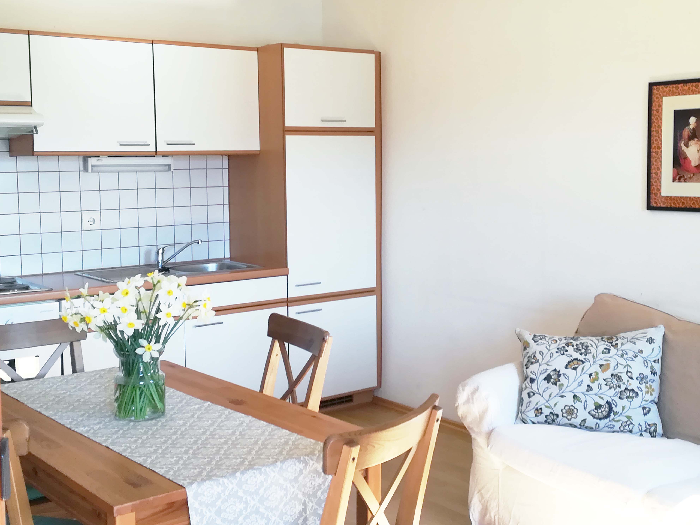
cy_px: 262
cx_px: 350
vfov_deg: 36.0
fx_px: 809
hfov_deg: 46.8
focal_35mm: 40
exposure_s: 1/50
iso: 64
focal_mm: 3.83
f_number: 2.2
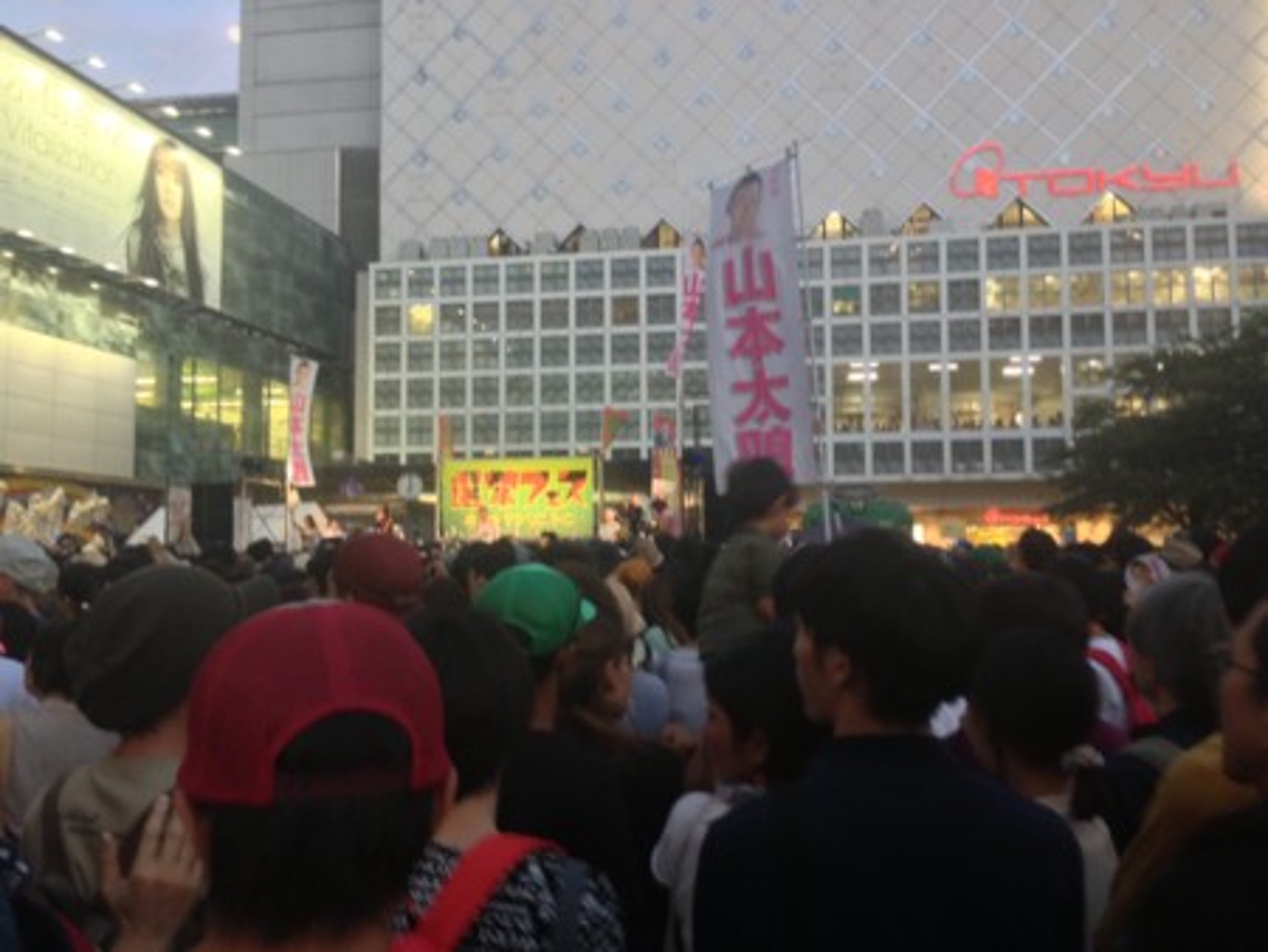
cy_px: 476
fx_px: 1209
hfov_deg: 55.3
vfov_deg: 43.0
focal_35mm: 33
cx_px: 634
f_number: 2.4
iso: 125
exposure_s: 1/20
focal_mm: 4.13
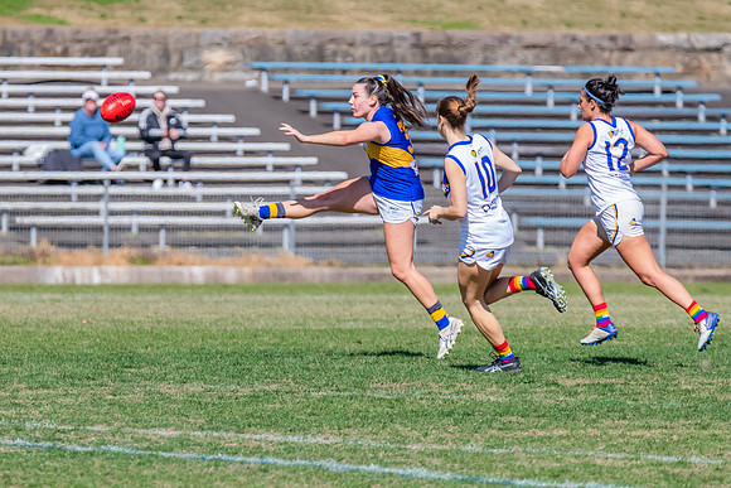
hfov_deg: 3.4
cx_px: 245
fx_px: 12432
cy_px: 237
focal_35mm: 612
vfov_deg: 2.2
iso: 800
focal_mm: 460
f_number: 10
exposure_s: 1/1600
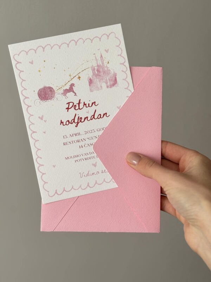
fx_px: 423
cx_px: 106
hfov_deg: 28.0
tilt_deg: -6.6
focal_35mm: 52
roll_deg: -2.6
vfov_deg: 36.8
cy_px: 141
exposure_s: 1/60
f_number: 1.6
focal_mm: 5.96
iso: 50
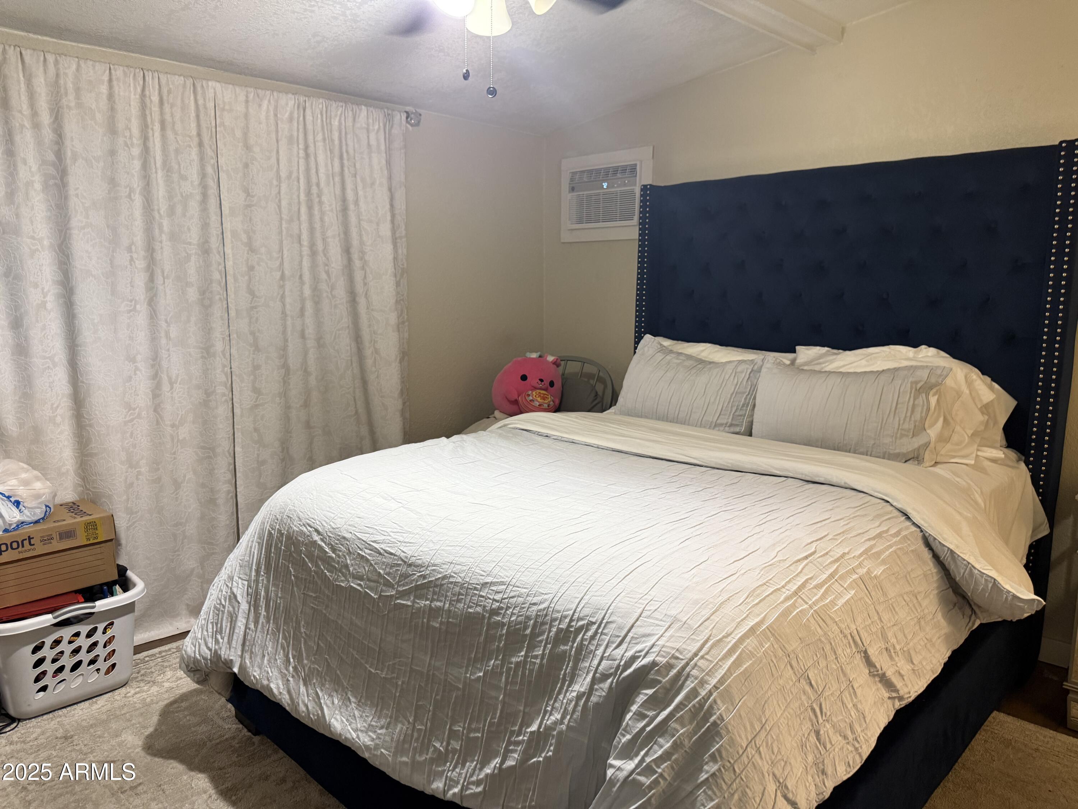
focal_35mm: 24
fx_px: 747
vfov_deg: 56.8
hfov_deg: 71.6
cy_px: 404
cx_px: 539
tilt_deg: -7.9
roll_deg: -0.3
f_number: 1.78
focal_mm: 6.76
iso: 250
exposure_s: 1/60
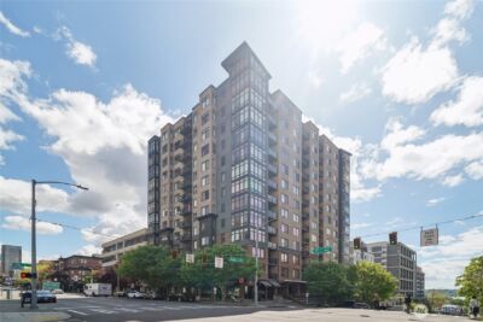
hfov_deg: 96.7
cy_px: 161
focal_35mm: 16
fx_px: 215
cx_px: 242
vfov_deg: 73.8
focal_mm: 16
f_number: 8
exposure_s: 1/2000
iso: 1600
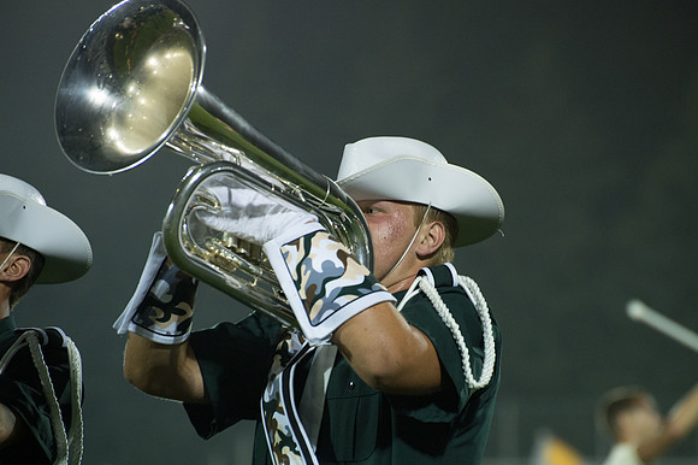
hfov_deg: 8.4
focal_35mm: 244
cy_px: 270
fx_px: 4728
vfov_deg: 5.6
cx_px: 405
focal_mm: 210
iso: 4000
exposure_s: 1/160
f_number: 5.3
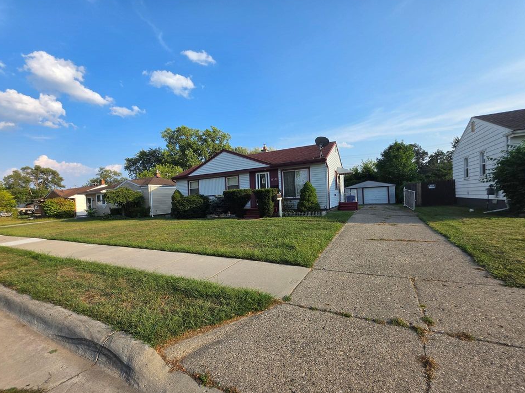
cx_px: 250
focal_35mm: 14
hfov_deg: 102.0
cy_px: 203
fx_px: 212
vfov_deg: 85.6
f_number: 1.9
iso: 32
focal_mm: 2.2
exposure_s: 1/1293
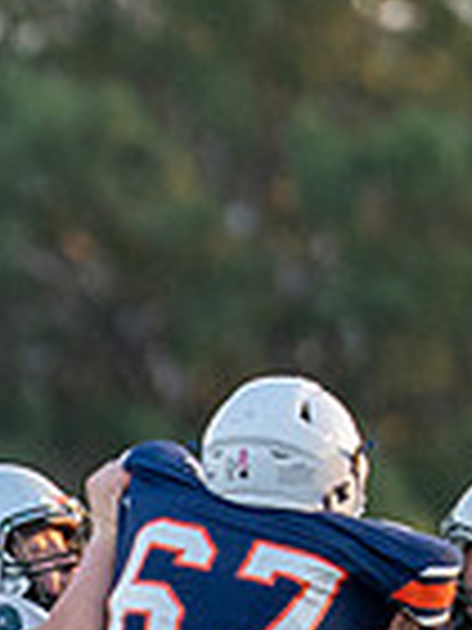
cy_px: 893
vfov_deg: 1.3
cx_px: -772
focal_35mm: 1572
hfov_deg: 0.9
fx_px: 28580
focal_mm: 200
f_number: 2.8
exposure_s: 1/1250
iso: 800
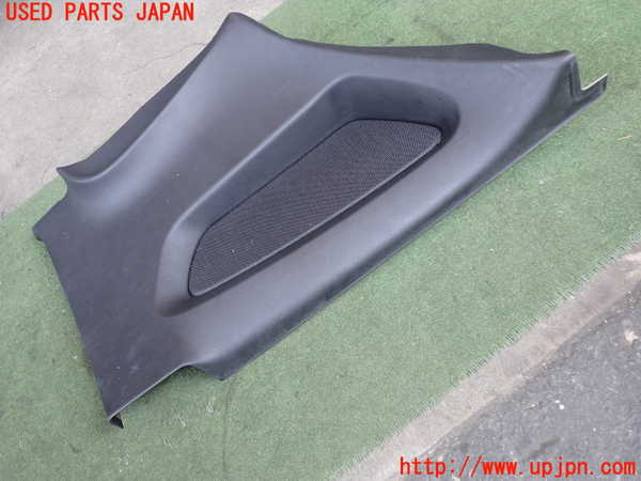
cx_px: 320
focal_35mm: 30
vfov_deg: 46.8
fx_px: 556
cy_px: 240
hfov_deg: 60.0
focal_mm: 5.4
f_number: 2.3
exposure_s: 1/80
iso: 200
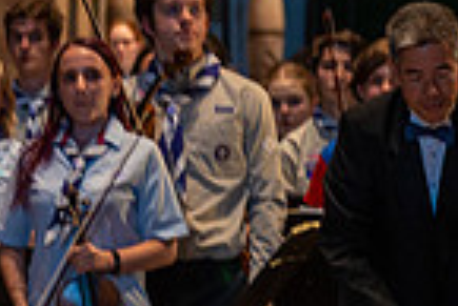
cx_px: 430
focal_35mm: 391
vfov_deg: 3.5
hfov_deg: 5.3
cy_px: 235
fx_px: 4979
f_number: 2.8
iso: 2000
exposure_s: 1/125
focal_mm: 98
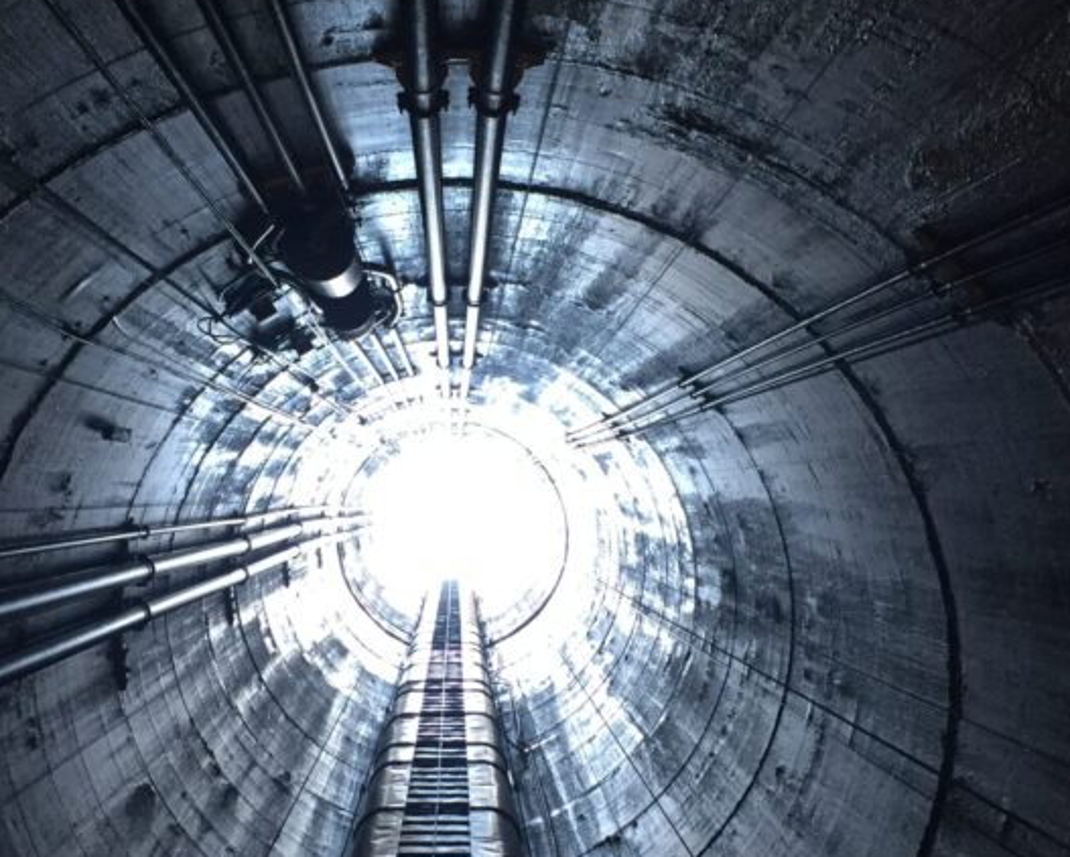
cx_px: 451
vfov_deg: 27.6
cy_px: 491
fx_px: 1742
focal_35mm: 55
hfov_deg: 34.1
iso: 100
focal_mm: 4.15
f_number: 2.2
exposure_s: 1/30
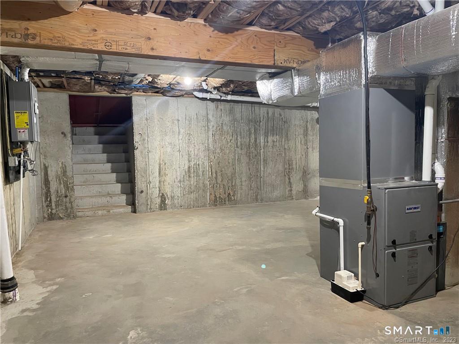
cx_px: 230
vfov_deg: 53.1
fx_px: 345
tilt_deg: -4.0
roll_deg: +2.0
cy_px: 172
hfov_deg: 67.3
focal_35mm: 26
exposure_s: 1/59
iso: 500
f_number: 1.6
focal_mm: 4.2
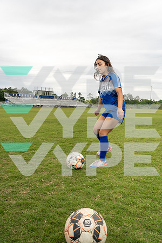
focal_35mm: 33
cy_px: 122
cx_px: 81
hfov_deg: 40.0
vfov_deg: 57.2
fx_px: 223
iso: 250
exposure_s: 1/250
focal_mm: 33
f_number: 7.1
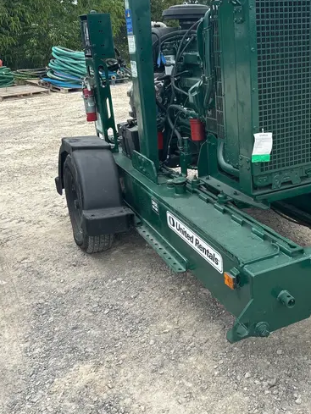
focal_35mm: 39
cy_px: 182
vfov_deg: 47.7
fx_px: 467
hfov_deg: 36.2
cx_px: 223
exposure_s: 1/1543
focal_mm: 5.96
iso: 50
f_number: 1.6
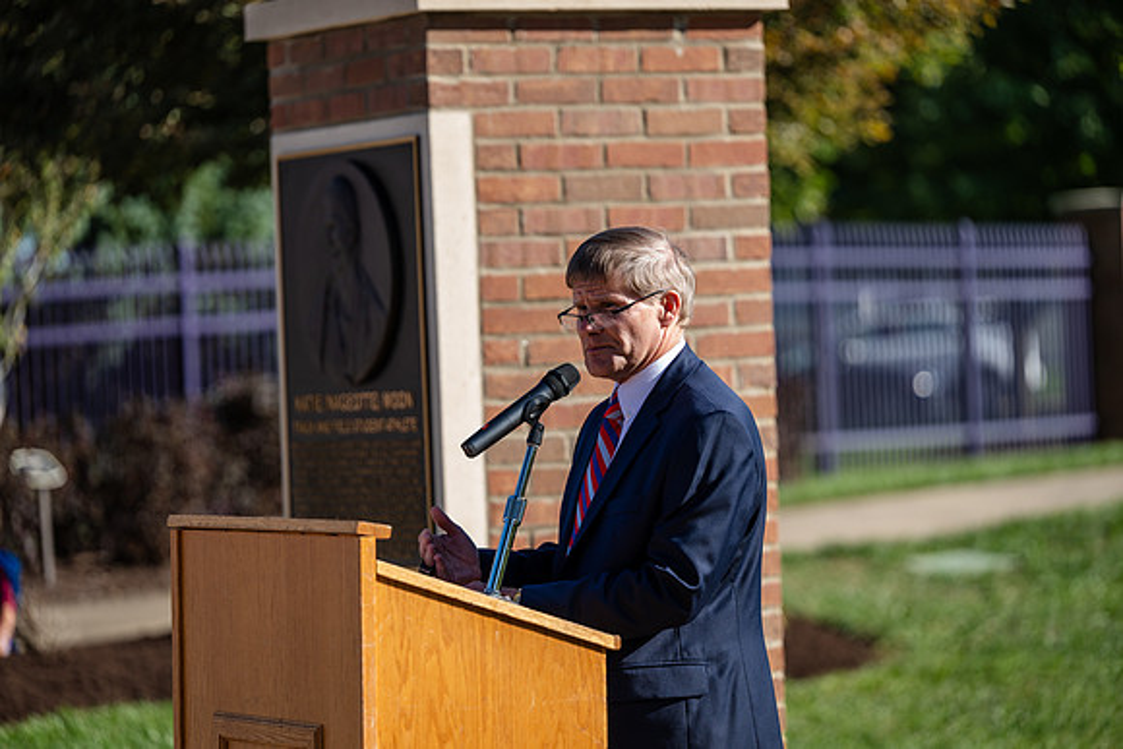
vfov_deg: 8.6
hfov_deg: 12.8
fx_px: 4992
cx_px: 562
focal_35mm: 160
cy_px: 374
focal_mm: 160
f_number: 3.2
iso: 40
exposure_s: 1/400
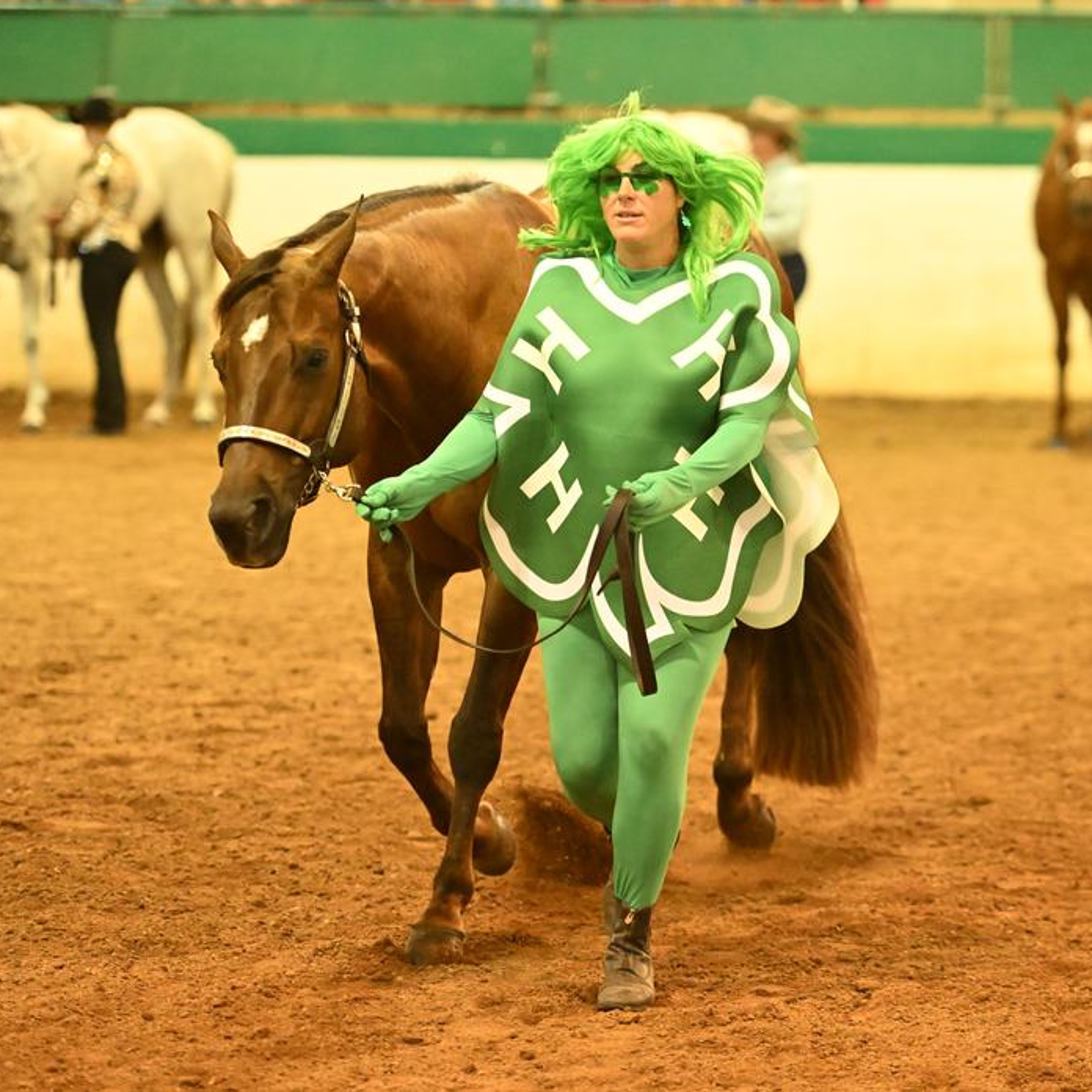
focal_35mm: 173
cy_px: 544
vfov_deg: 10.1
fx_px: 6174
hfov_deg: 10.1
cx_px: 664
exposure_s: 1/500
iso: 10000
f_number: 2.8
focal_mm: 135
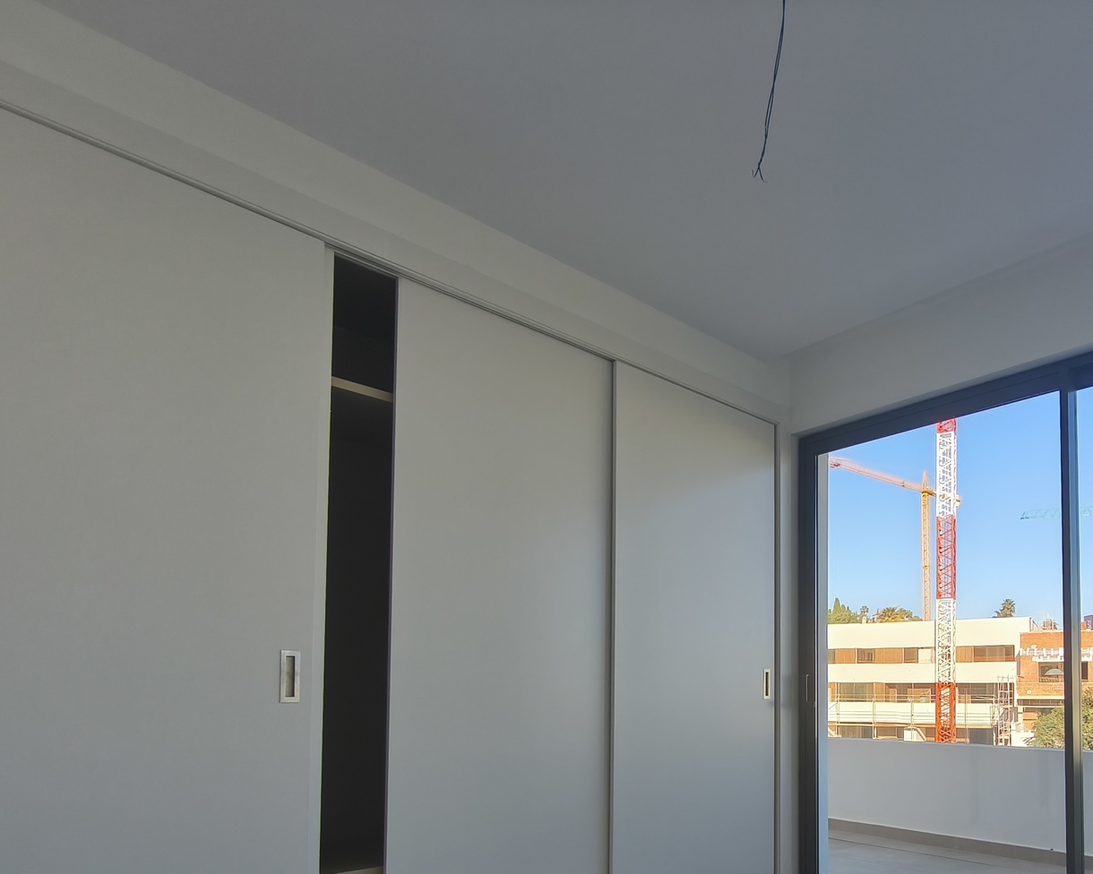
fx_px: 776
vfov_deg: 55.9
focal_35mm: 24
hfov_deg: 68.2
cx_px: 734
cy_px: 657
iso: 50
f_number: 2.2
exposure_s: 1/122
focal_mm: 1.91
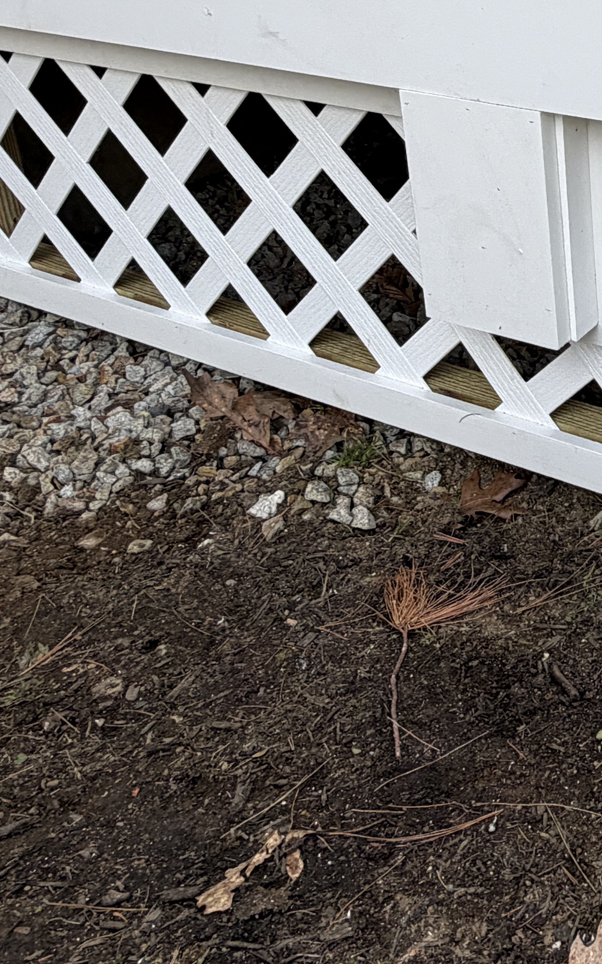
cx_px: 784
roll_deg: +0.2
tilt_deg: -18.6
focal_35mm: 46
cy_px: 94
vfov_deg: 40.2
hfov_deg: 24.4
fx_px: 1207
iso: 40
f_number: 2.2
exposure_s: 1/569
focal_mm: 2.22
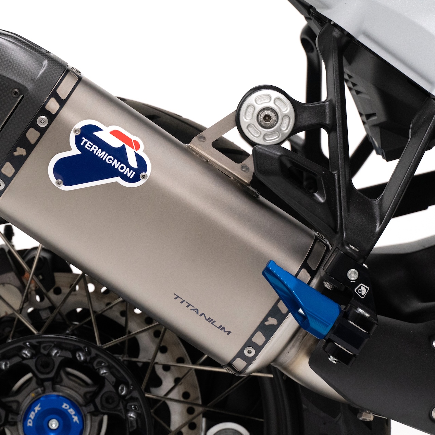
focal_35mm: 141
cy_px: 219
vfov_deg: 12.4
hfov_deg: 12.4
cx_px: 196
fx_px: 2000
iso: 1250
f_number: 5.6
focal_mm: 73
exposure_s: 1/50
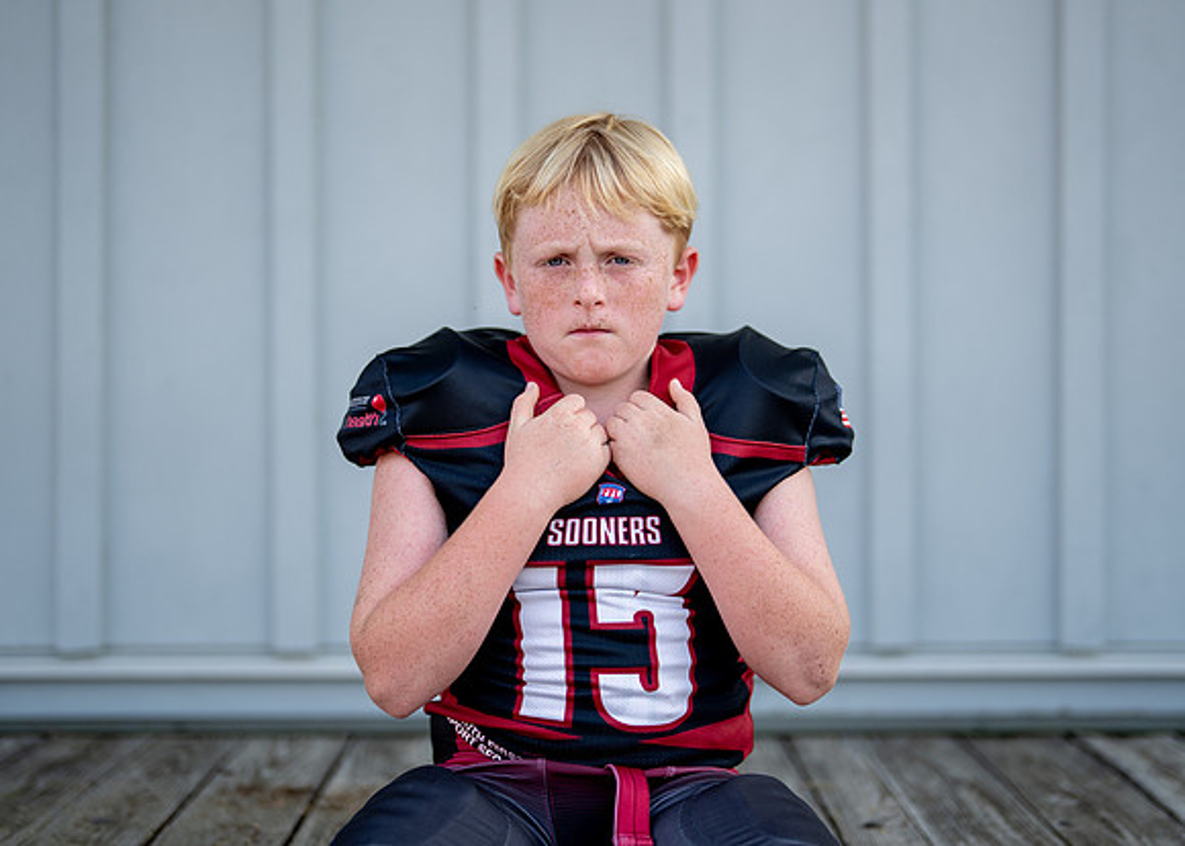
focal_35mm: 59
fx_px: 1983
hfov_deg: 33.3
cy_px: 396
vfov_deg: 24.1
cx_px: 619
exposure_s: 1/2000
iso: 100
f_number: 1.2
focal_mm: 50
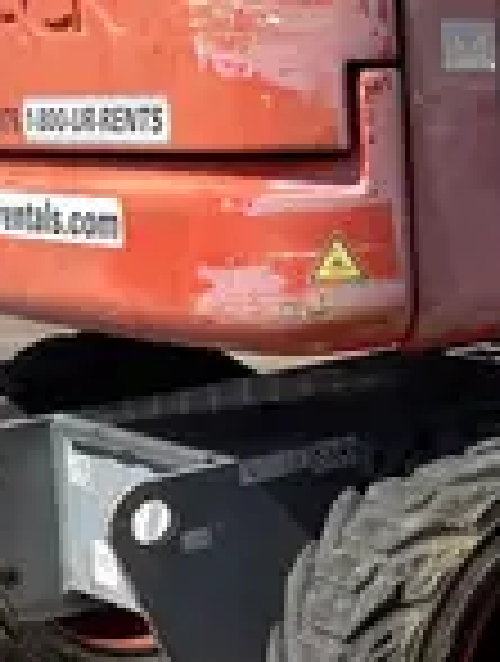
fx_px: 1860
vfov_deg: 20.2
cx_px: 959
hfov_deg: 13.4
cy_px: 281
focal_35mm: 97
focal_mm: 4.2
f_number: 1.6
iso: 50
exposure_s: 1/4831
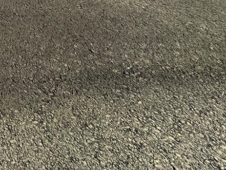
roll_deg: +0.7
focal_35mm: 65
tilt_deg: -6.8
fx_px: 424
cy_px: -207
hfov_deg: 19.4
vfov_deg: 15.6
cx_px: -212
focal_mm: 2.22
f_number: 2.2
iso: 40
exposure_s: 1/947
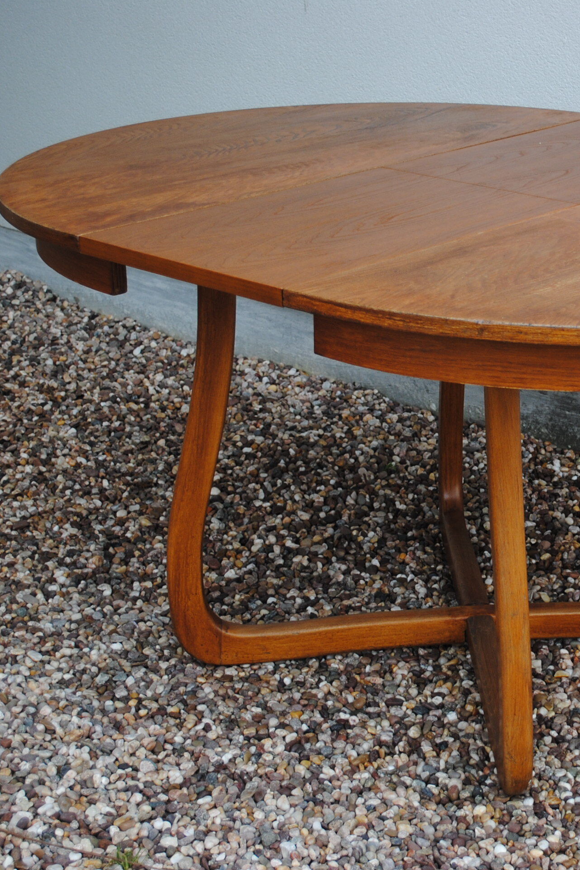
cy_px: 437
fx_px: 1644
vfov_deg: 29.7
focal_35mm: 68
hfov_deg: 19.7
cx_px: 496
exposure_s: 1/60
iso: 200
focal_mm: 30
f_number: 4.5
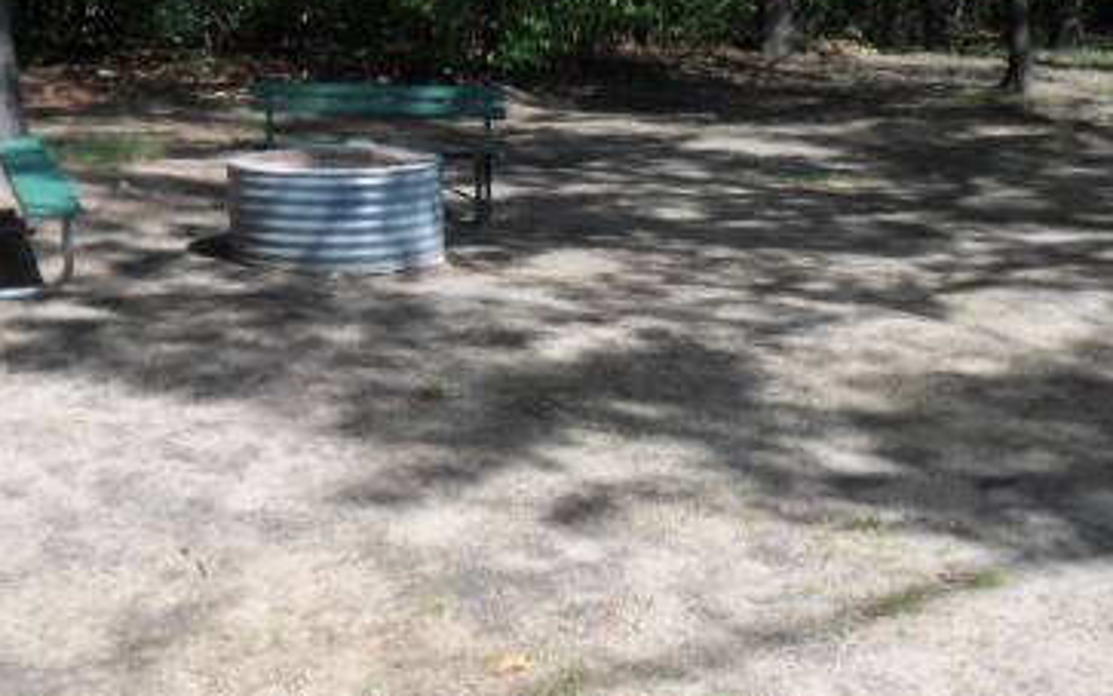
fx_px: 1547
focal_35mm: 51
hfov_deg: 39.6
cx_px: 584
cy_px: 302
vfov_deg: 25.3
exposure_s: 1/400
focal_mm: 6
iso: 80
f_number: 3.9
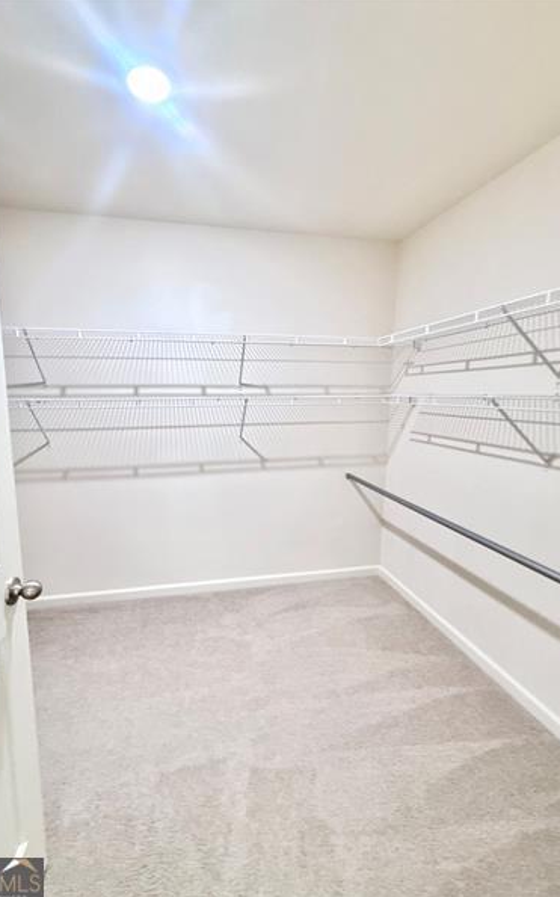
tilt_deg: -10.2
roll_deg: -1.8
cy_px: 450
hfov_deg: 74.5
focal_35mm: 15
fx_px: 366
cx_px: 248
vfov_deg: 101.5
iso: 500
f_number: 2.2
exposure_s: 1/60
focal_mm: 2.22
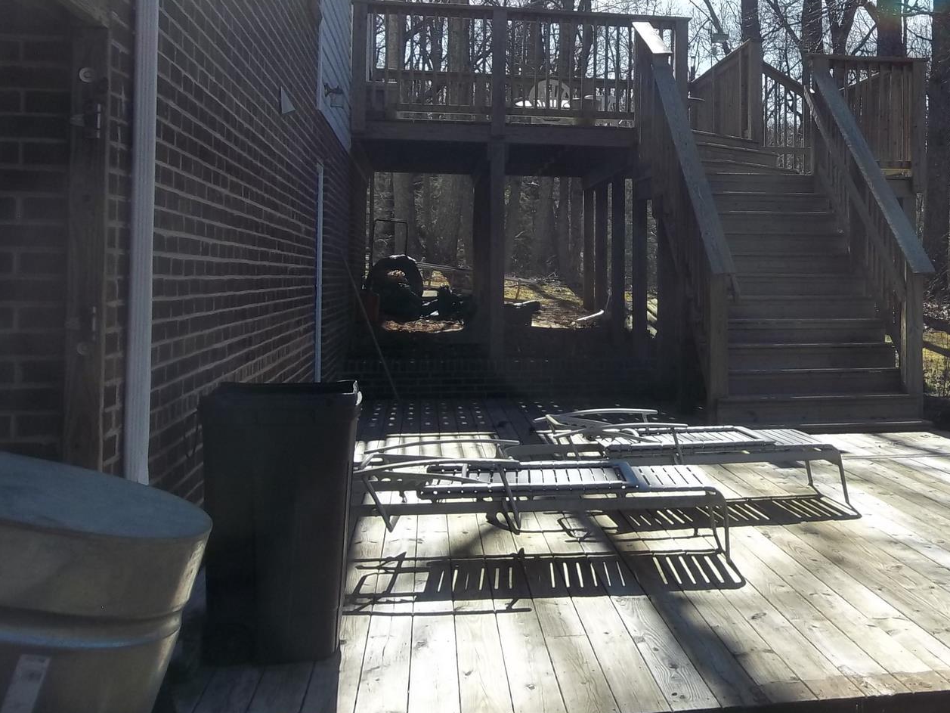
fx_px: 1208
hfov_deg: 41.4
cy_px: 224
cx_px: 735
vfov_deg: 32.5
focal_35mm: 44
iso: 80
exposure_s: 1/125
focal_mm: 4.9
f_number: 8.9
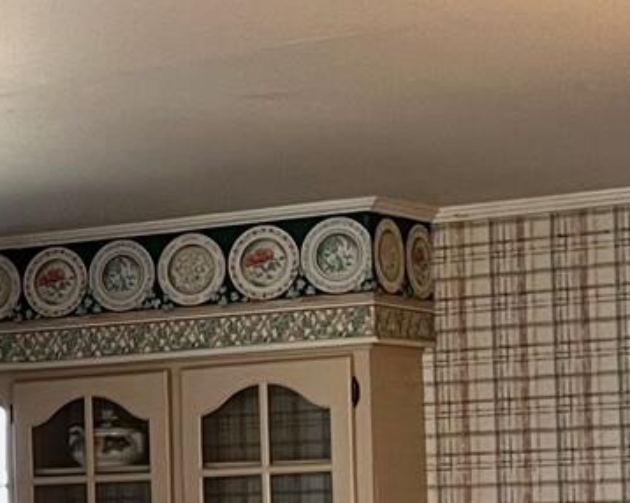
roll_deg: +0.6
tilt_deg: +1.5
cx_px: -683
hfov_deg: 11.9
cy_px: 482
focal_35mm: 143
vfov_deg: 10.7
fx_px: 2665
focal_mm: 5.1
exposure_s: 1/60
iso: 125
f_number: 1.6
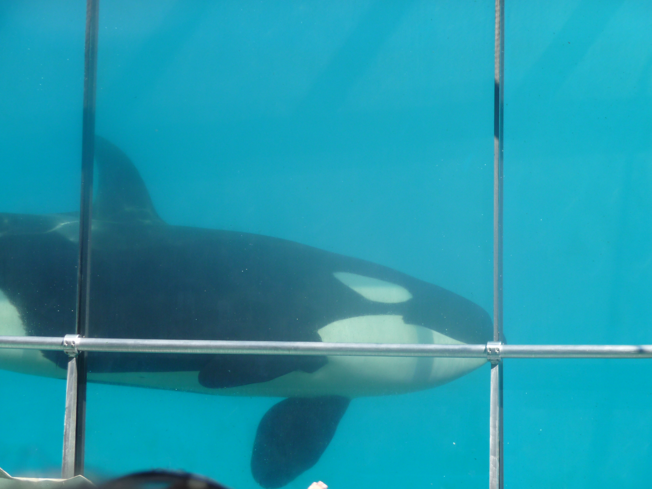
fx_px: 2693
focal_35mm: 143
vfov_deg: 10.4
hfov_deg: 13.8
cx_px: 329
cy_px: 245
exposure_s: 1/160
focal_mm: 24.1
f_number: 4.8
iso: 100
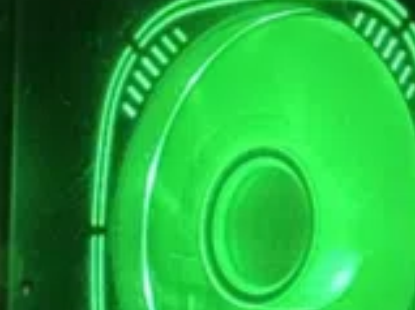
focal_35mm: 193
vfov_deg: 7.4
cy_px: 604
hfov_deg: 9.8
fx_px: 2312
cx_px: -316
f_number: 1.78
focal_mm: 6.76
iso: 640
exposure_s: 1/30
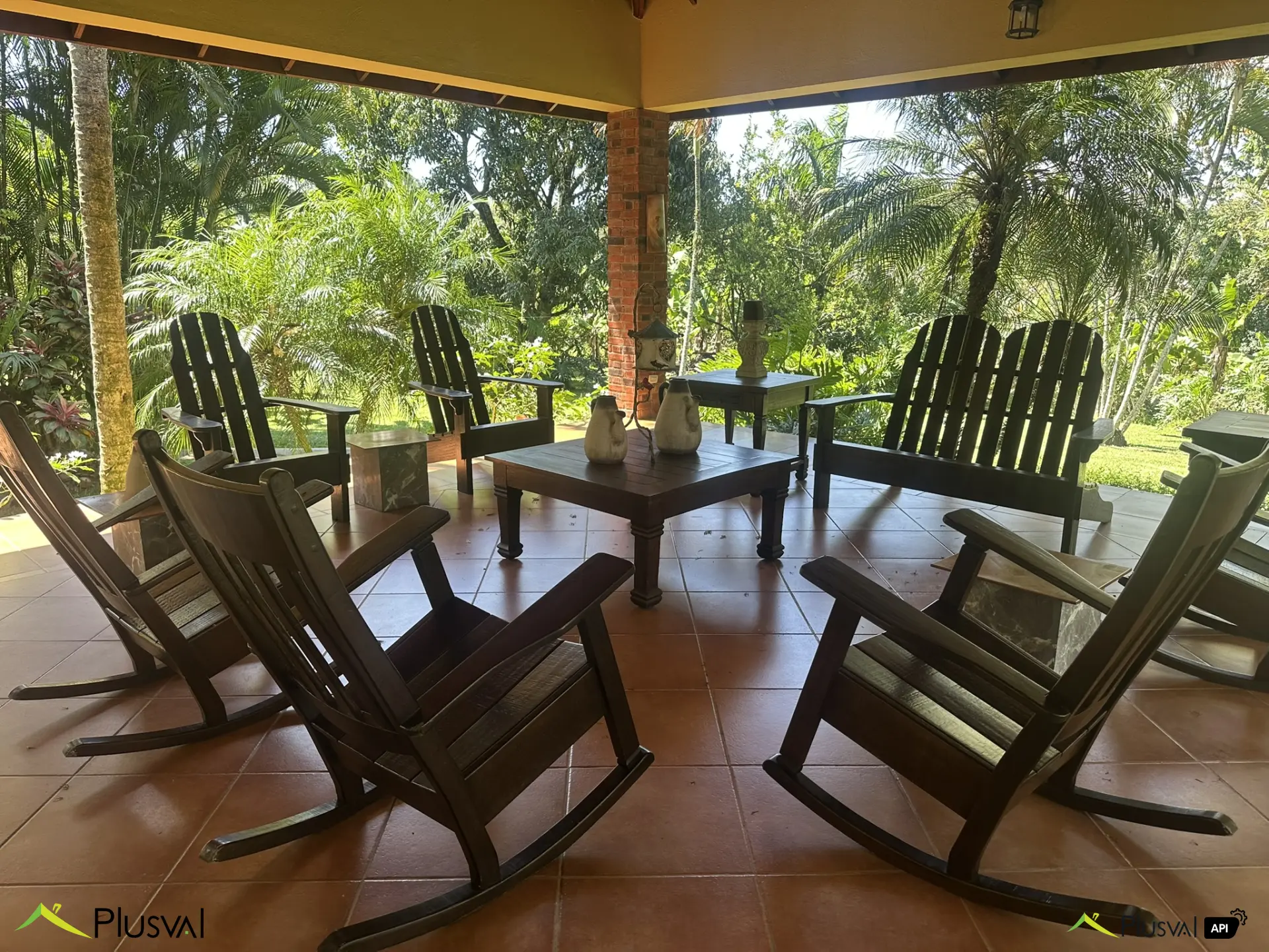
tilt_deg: -14.0
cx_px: 634
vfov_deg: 56.8
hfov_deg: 71.6
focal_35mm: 24
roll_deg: -0.7
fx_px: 880
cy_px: 476
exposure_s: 1/229
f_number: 1.78
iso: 64
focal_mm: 6.86
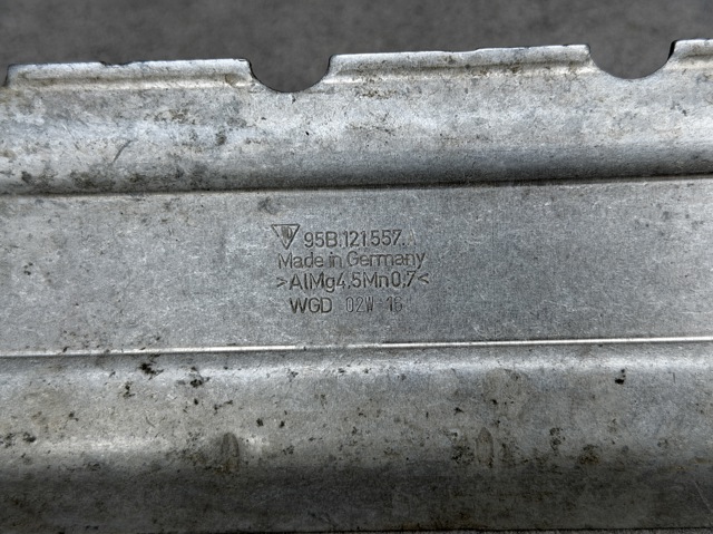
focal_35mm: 48
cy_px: 267
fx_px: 988
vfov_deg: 30.2
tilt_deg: -46.9
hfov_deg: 39.7
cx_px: 356
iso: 64
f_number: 1.78
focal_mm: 6.76
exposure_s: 1/1307
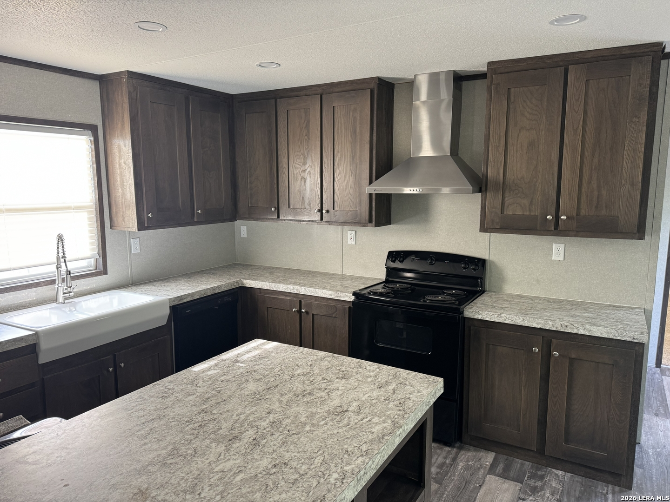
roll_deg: +0.0
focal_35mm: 24
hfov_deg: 71.6
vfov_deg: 56.8
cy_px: 251
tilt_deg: -8.8
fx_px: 465
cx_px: 335
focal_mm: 6.76
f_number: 1.78
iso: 200
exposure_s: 1/81
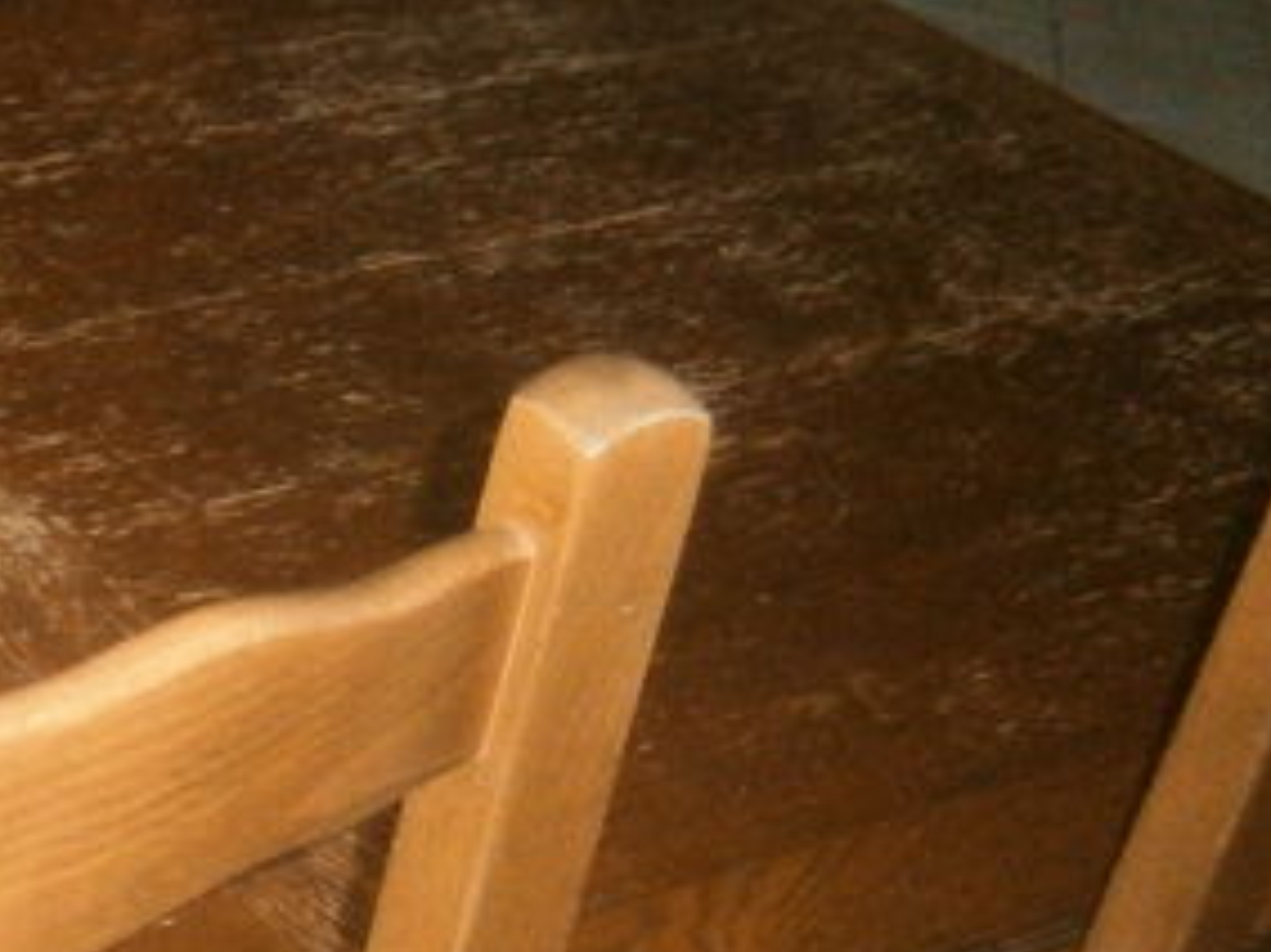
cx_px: -63
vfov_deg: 15.9
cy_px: 781
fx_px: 3377
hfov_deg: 20.5
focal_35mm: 92
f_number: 2.8
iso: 400
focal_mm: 4.7
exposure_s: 1/250
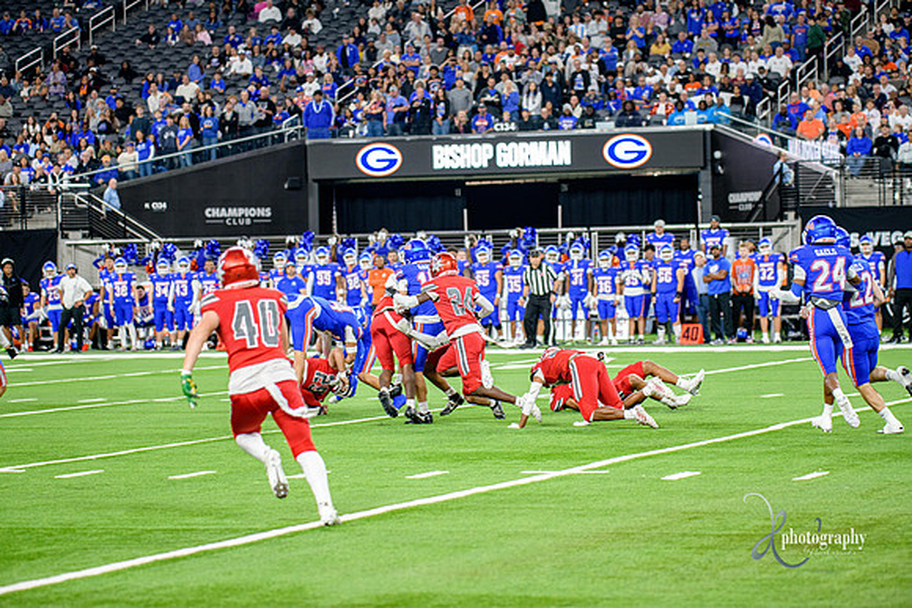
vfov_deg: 11.0
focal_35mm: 125
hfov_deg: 16.4
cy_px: 304
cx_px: 456
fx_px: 3167
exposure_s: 1/400
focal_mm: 125
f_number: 2.8
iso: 1250
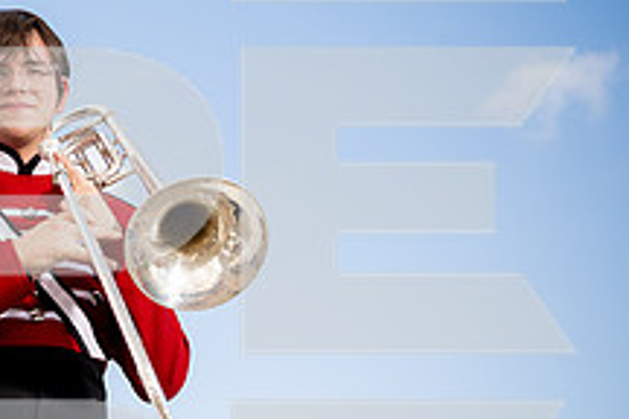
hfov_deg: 17.5
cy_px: 202
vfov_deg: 12.5
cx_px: -166
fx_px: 1922
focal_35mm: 110
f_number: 5
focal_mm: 41
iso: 100
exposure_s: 1/250
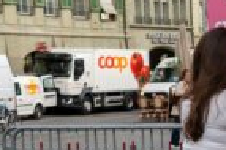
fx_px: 922
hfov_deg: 13.5
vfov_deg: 9.2
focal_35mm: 147
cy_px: 182
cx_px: 281
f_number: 6.3
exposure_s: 1/250
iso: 800
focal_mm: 40
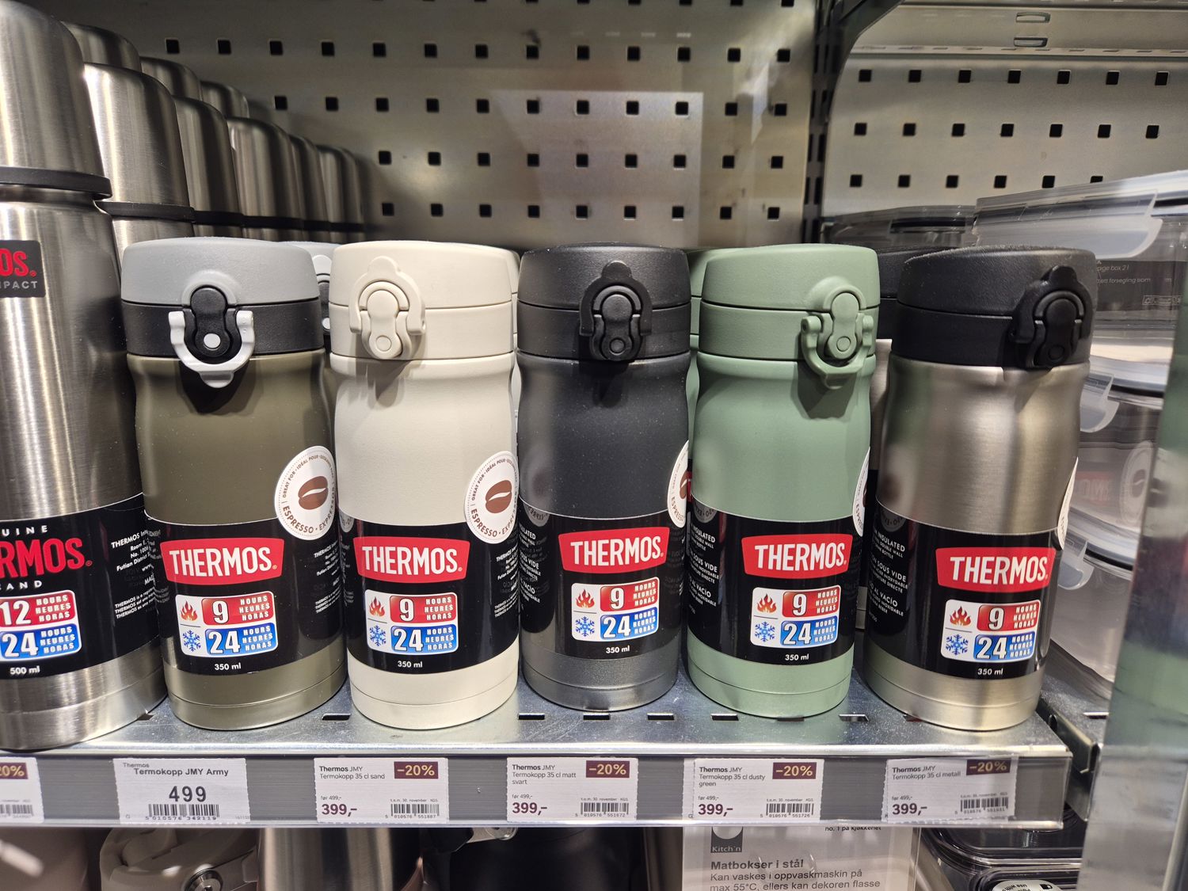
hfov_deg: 73.9
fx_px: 789
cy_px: 446
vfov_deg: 58.9
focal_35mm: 23
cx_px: 594
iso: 50
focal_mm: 5.4
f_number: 1.8
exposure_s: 1/100
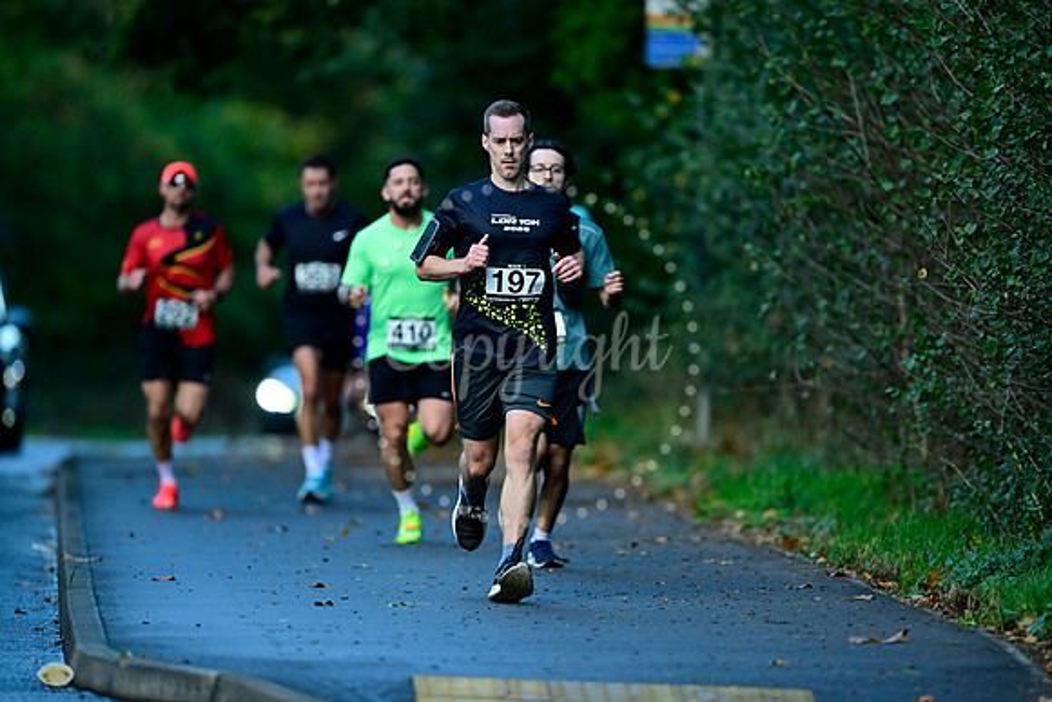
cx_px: 526
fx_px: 11691
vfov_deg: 3.4
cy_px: 351
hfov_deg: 5.2
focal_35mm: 400
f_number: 2.8
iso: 800
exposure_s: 1/1000
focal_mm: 400
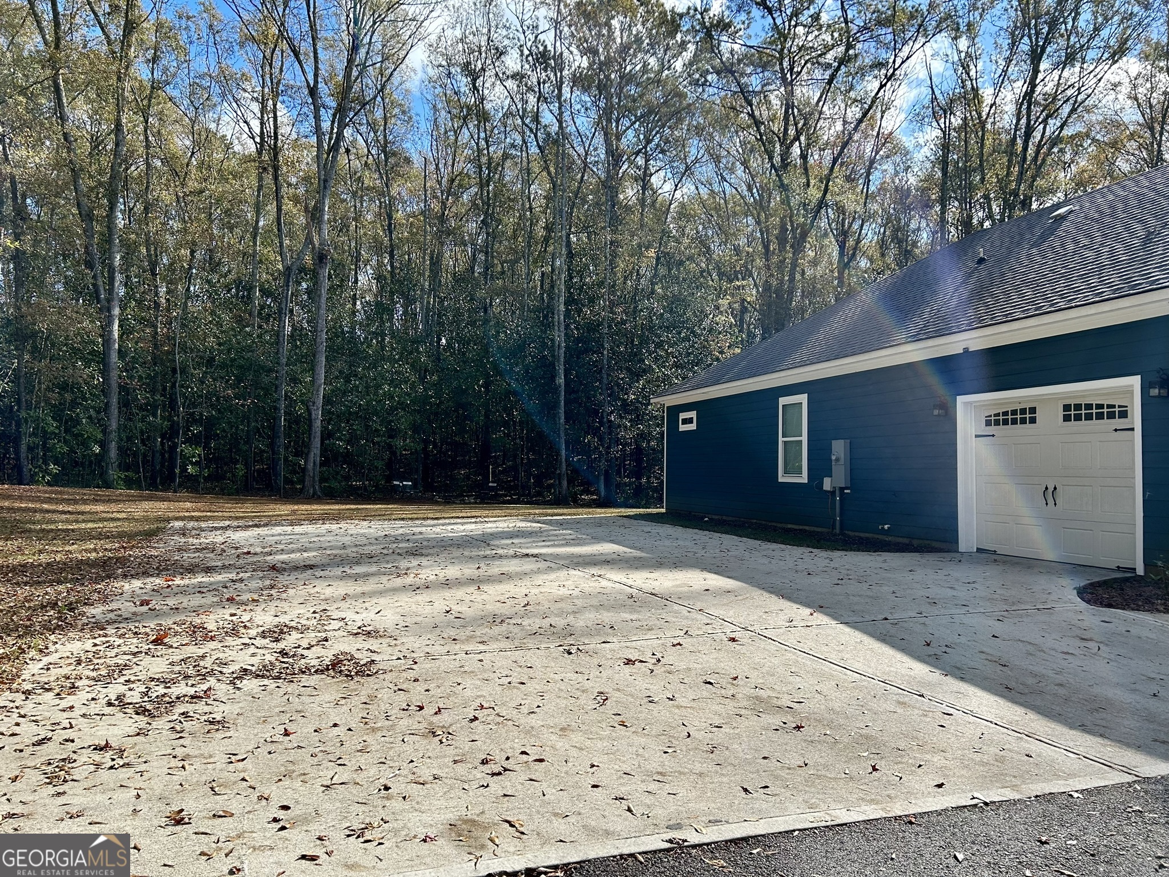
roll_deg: -0.1
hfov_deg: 67.3
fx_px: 878
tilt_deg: +3.4
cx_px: 584
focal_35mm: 26
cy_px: 438
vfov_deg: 53.1
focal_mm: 5.7
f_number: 1.5
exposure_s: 1/2404
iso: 50
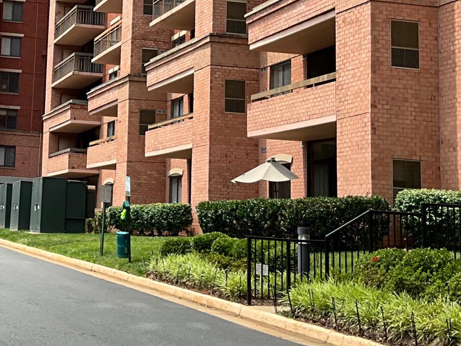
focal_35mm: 72
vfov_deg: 20.2
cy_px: 62
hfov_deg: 25.9
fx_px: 959
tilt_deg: +8.8
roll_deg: -3.1
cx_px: 26
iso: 25
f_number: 1.8
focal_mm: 3
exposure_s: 1/997
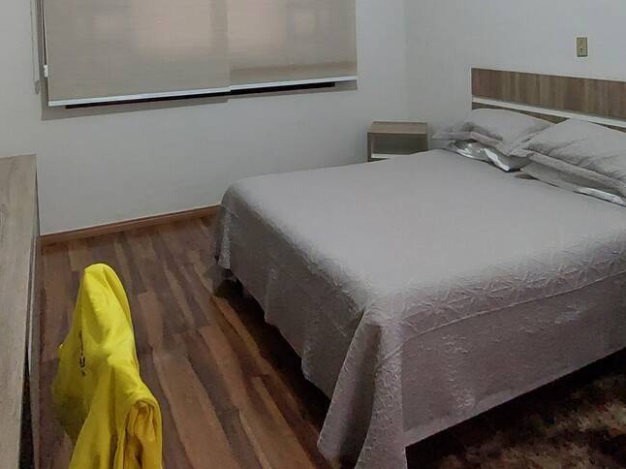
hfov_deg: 61.7
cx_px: 325
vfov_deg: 44.5
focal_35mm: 29
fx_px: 524
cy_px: 59
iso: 500
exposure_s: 1/24
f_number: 2.2
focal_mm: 1.74
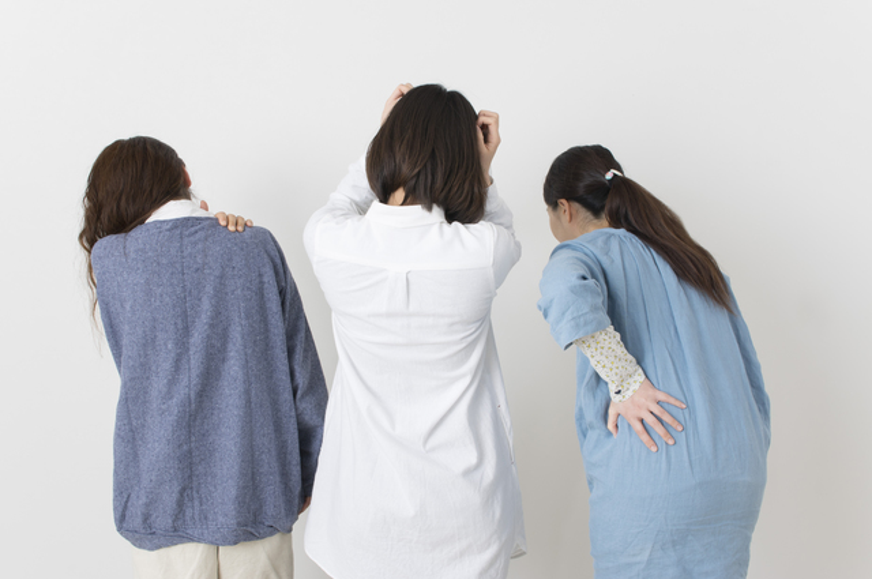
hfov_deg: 43.7
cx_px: 436
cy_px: 290
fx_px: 1089
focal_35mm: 45
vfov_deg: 29.8
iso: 100
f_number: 10
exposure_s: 1/160
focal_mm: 30
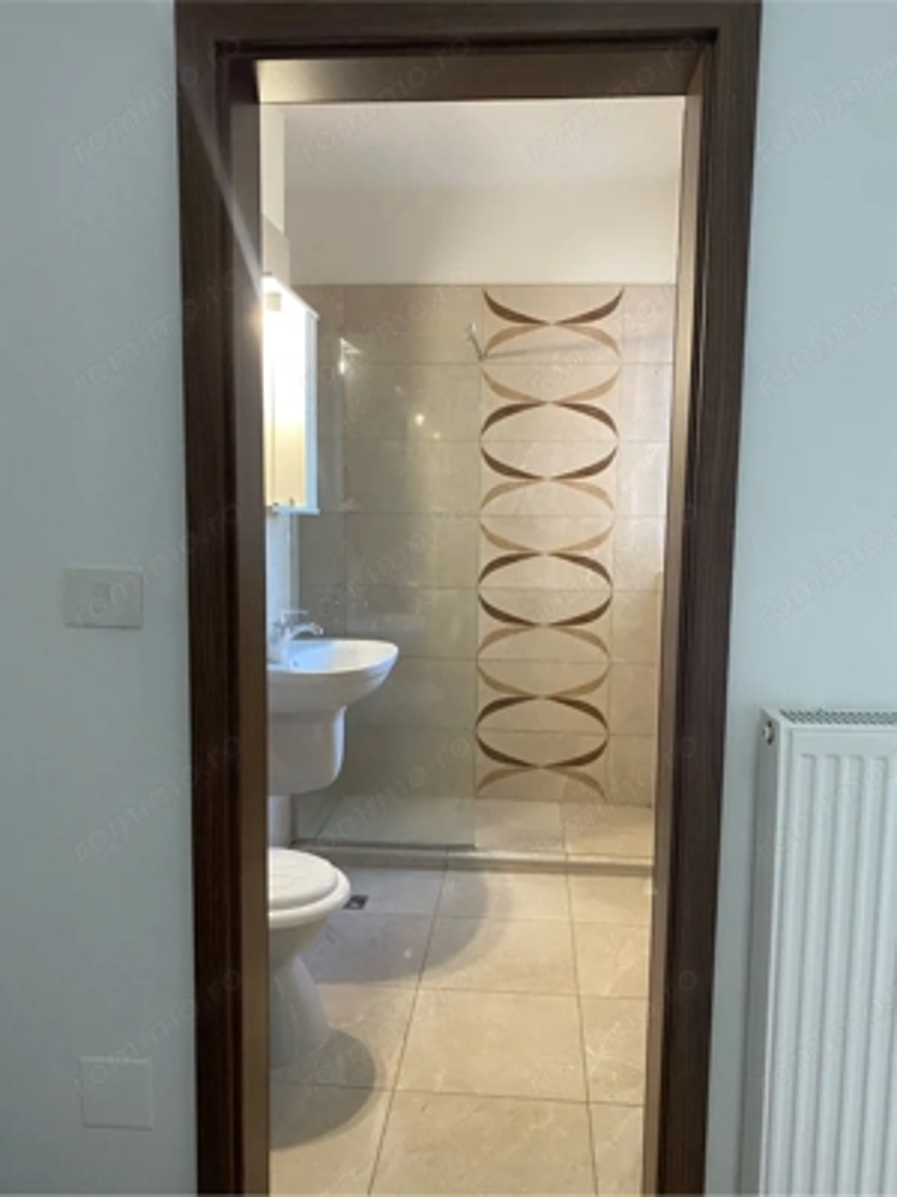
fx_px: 898
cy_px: 598
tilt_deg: -6.1
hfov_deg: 53.1
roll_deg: -1.4
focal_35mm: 26
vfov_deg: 67.3
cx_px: 448
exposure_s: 1/60
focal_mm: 4.25
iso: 200
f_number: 1.8
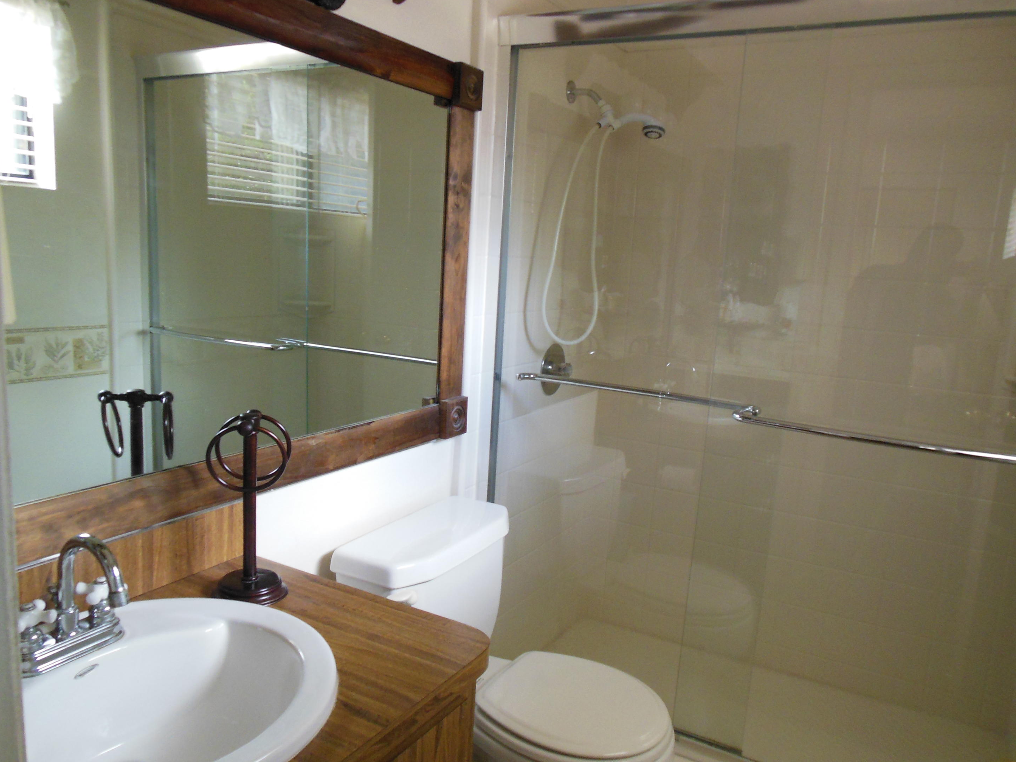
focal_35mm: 26
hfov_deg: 67.3
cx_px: 524
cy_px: 389
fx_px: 763
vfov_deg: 53.0
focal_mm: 4.5
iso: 400
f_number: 3.2
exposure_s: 1/60
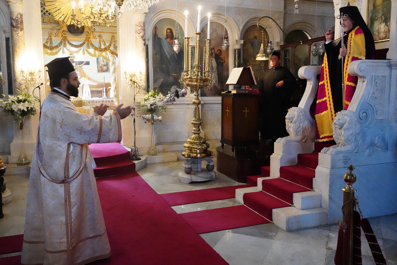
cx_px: 198
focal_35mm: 30
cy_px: 132
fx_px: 331
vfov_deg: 43.6
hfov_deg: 61.9
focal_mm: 30
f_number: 5
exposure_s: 1/640
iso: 25600
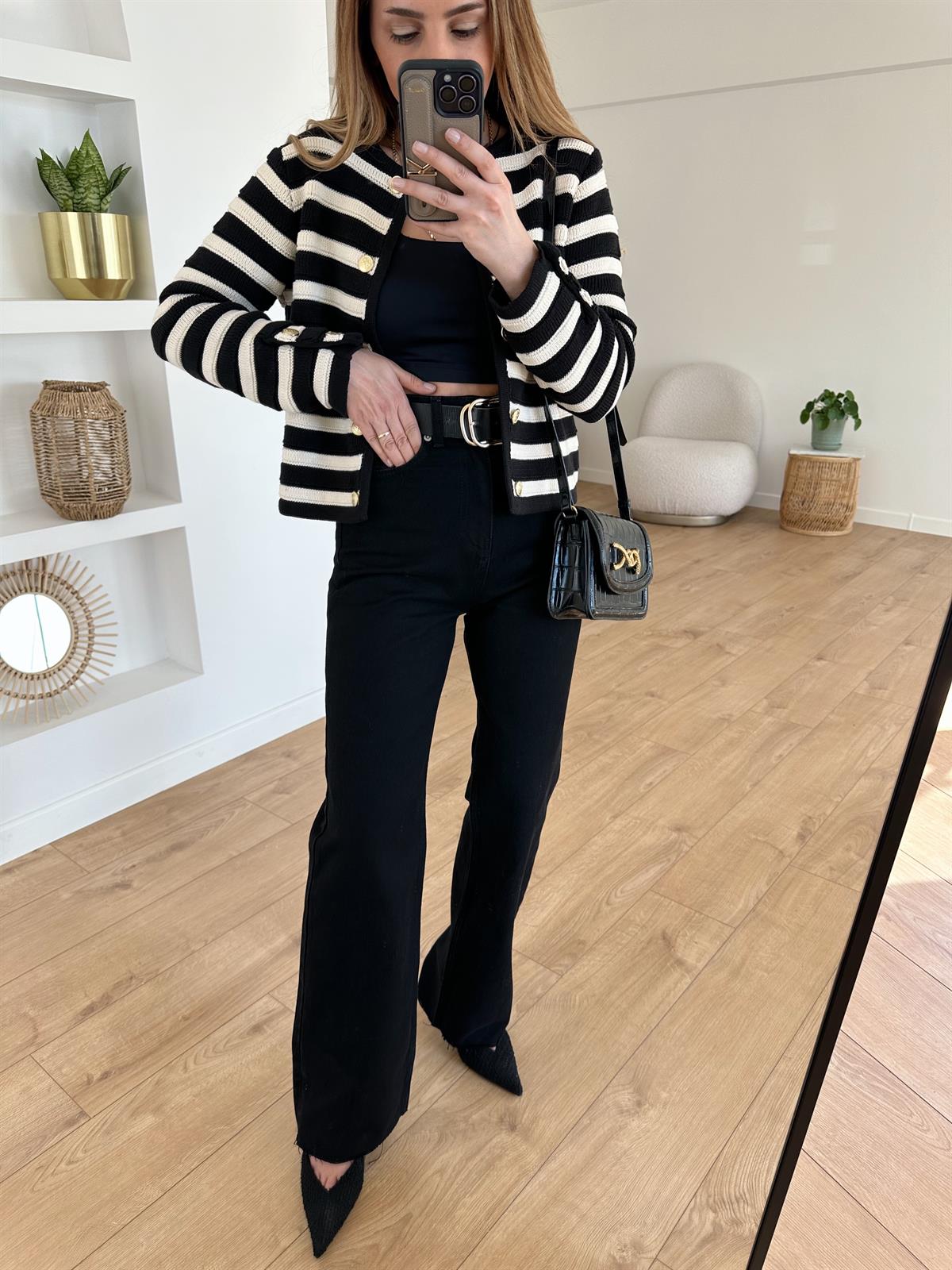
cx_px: 476
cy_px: 635
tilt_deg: -38.7
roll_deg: -0.7
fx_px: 880
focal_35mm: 24
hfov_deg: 56.8
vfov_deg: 71.6
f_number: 1.78
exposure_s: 1/214
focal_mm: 6.86
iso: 64
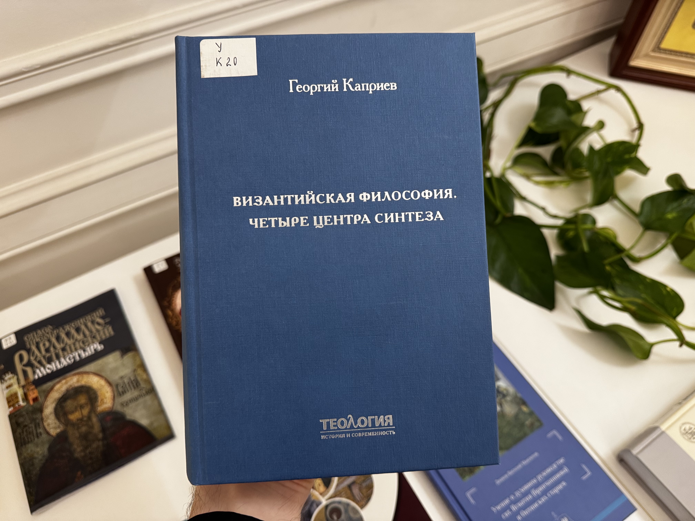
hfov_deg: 71.6
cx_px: 348
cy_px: 260
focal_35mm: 24
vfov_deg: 56.8
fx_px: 482
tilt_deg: -54.8
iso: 320
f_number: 1.78
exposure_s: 1/50
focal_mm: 6.76
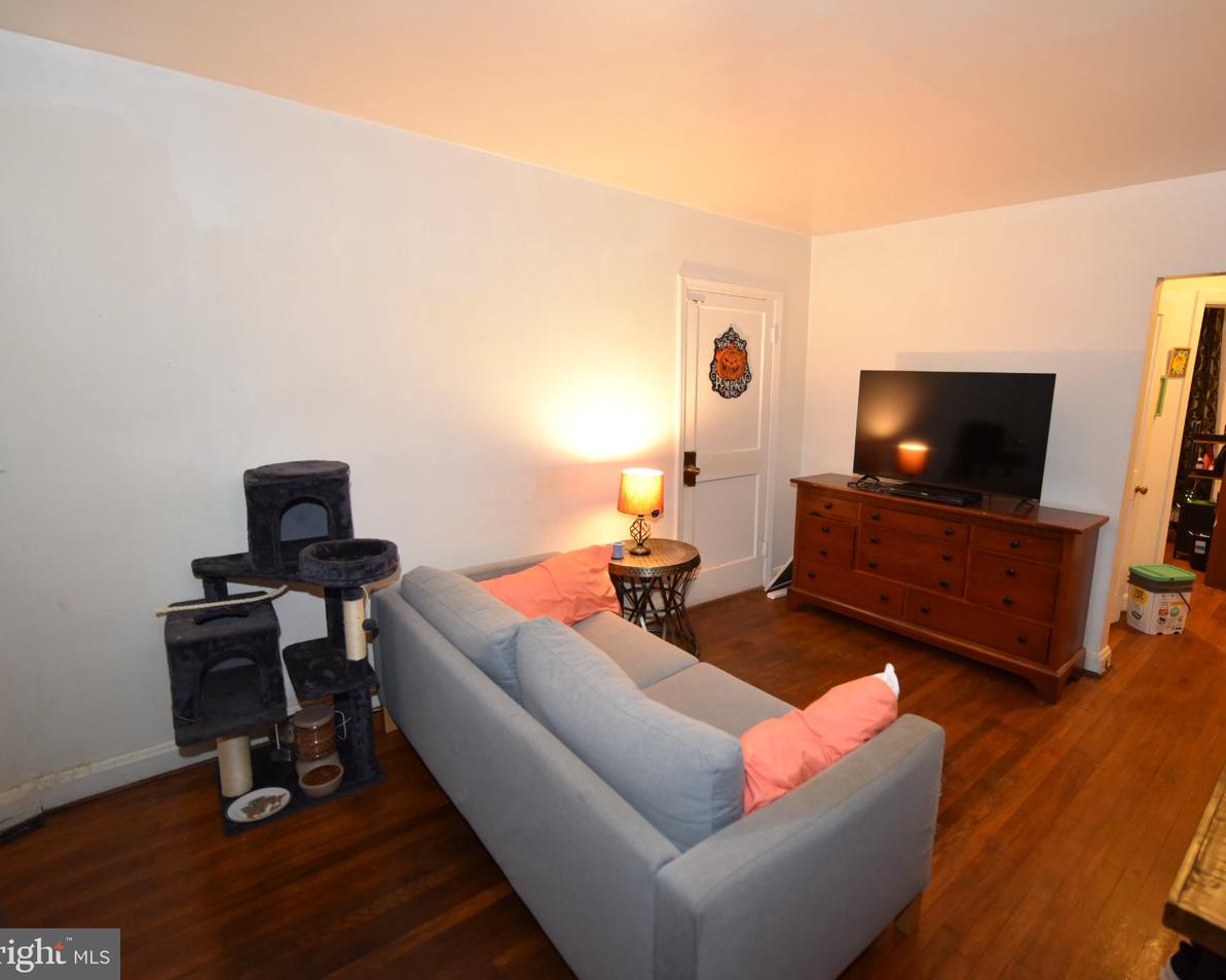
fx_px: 617
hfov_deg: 89.1
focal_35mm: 17
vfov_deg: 77.0
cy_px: 487
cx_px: 700
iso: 1250
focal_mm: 15
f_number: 2.8
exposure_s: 1/60
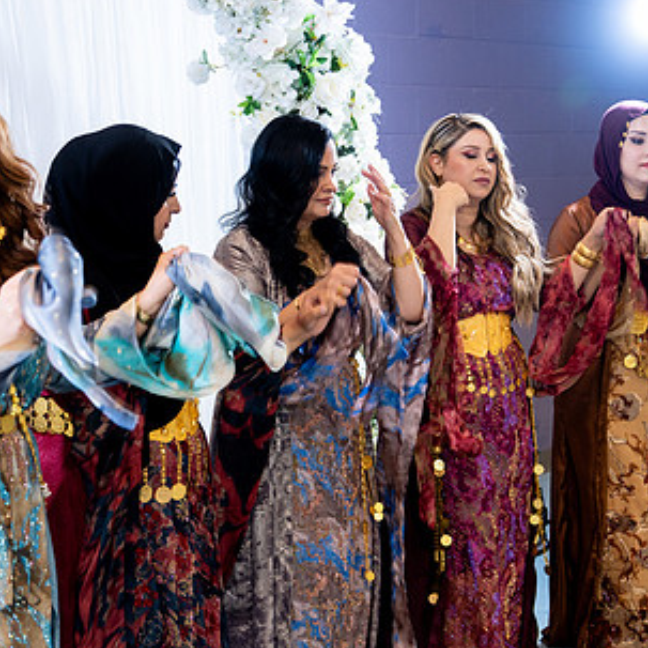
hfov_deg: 26.5
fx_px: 1377
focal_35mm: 65
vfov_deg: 26.5
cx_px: 289
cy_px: 339
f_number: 2.8
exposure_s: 1/160
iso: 800
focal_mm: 40
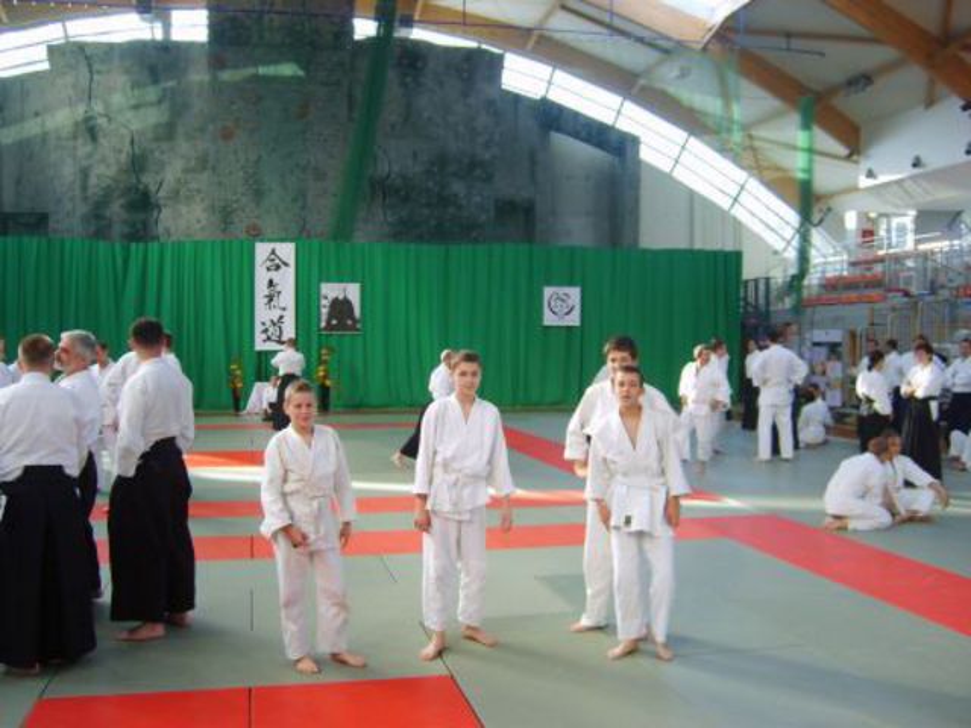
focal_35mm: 35
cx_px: 486
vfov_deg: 40.7
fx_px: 982
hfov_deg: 52.6
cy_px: 364
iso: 50
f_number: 2.8
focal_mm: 5.8
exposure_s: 1/45
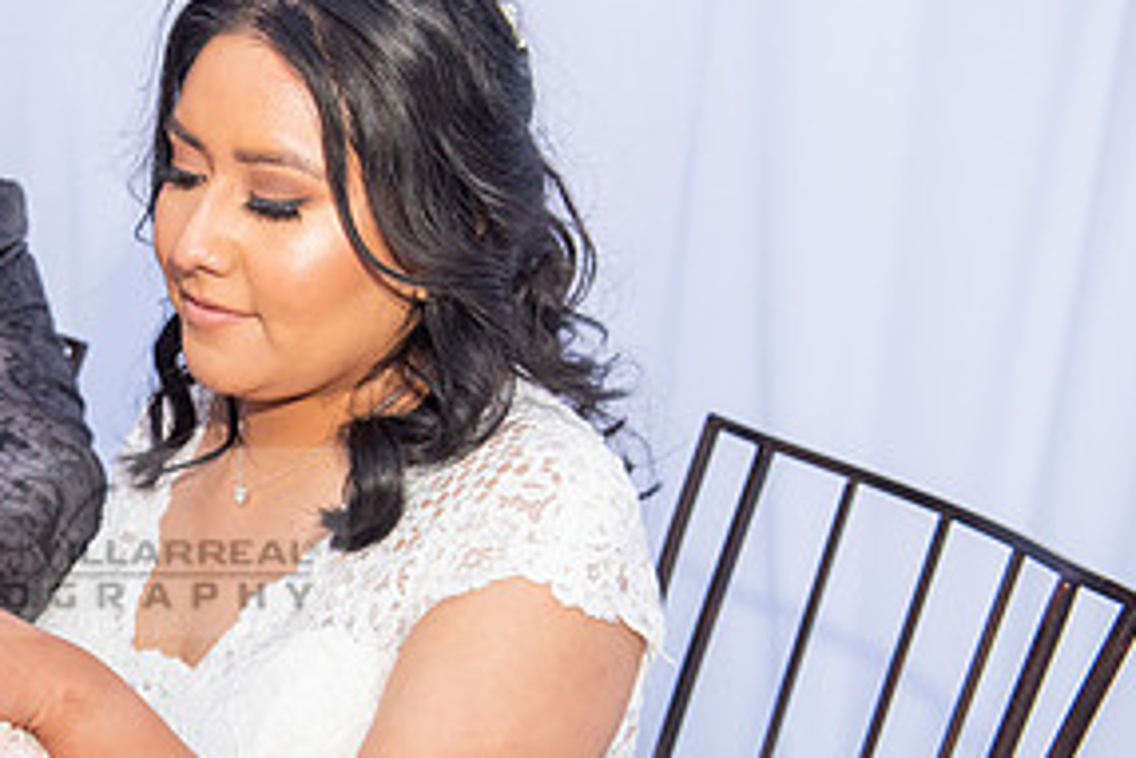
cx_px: 12
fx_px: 2431
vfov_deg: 17.7
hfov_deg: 25.1
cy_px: 542
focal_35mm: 77
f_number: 4
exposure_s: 1/160
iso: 800
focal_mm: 38
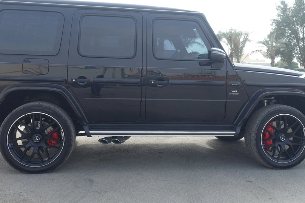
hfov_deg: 50.7
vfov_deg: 34.9
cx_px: 150
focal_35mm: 38
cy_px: 82
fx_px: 322
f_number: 5.6
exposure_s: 1/200
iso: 125
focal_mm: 10.89
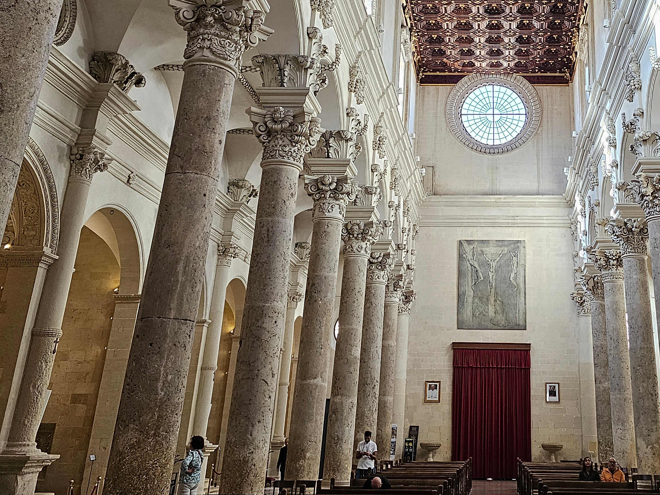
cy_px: 111
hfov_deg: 45.4
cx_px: 482
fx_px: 763
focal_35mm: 40
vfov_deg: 35.0
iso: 320
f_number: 1.7
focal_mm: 6.3
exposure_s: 1/240
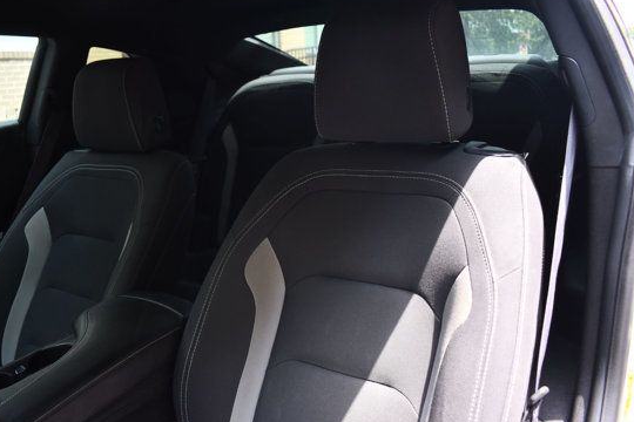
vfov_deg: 41.1
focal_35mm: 32
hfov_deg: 58.4
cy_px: 215
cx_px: 268
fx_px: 564
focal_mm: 18
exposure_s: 1/250
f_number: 3.5
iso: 450
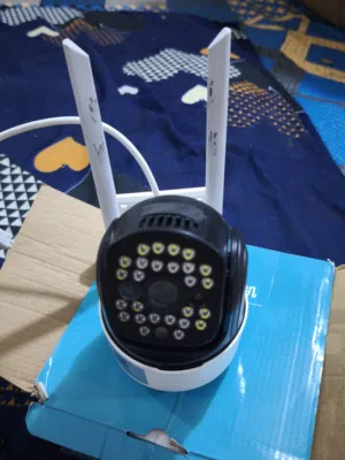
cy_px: 230
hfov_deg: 40.7
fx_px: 465
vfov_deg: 52.6
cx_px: 172
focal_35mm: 35
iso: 800
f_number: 1.6
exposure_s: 1/33.3
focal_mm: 6.57
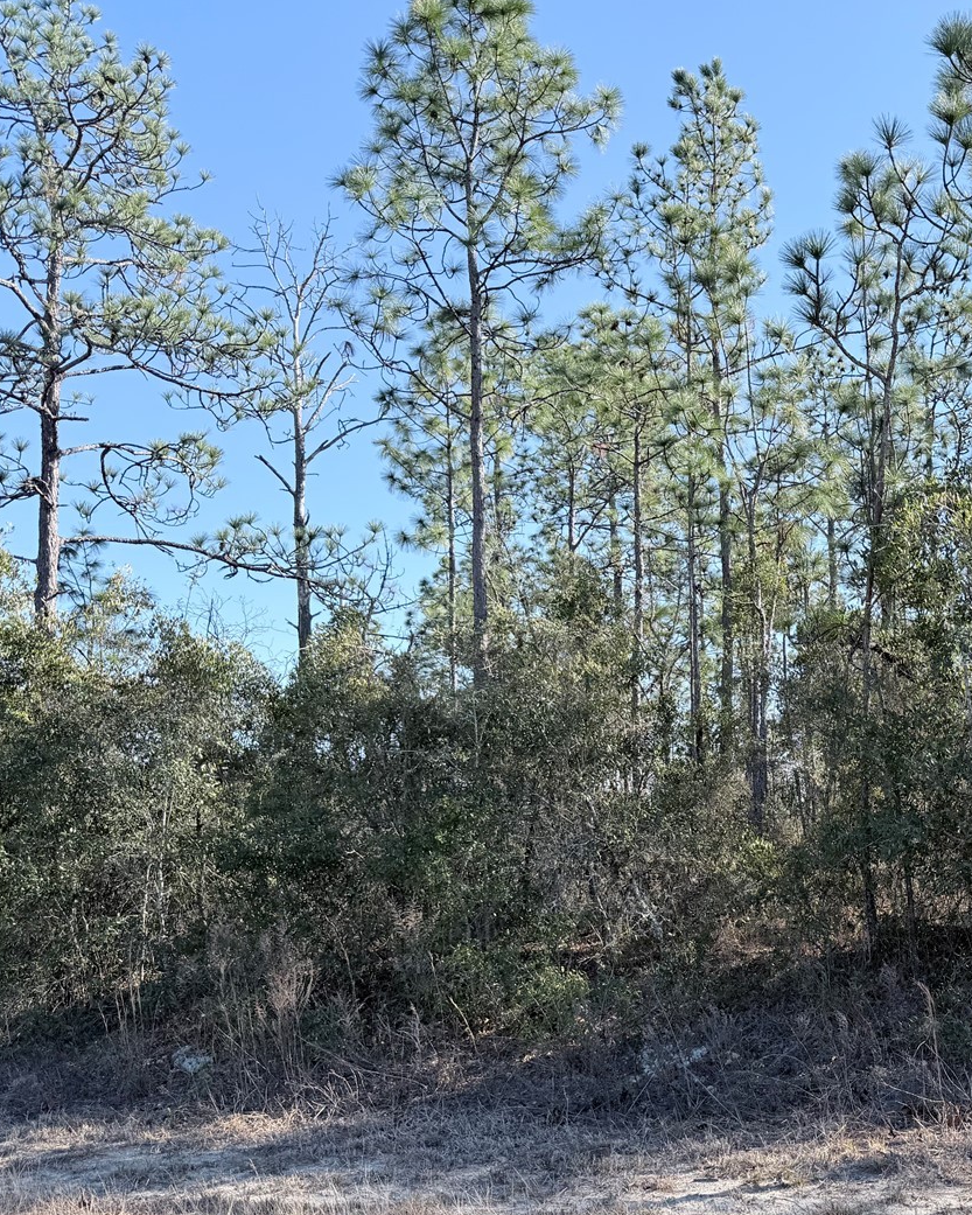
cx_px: 853
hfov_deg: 38.6
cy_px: 680
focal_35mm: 36
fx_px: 1294
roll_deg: +2.9
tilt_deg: +7.5
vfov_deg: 50.2
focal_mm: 6.76
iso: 80
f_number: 1.78
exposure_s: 1/1522
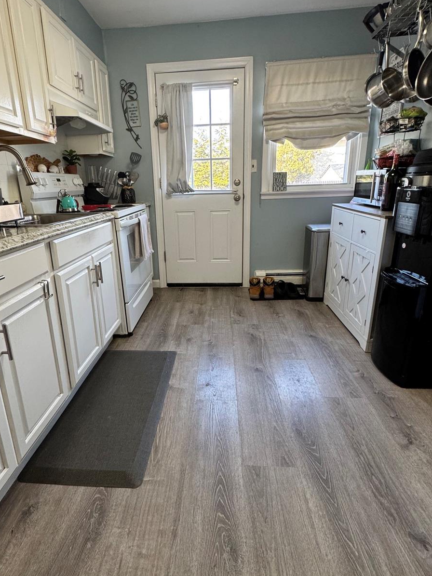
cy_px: 264
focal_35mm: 18
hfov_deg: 71.4
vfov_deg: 87.6
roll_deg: +2.5
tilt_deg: -14.6
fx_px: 300
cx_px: 195
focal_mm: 2.22
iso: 250
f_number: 2.2
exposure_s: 1/99
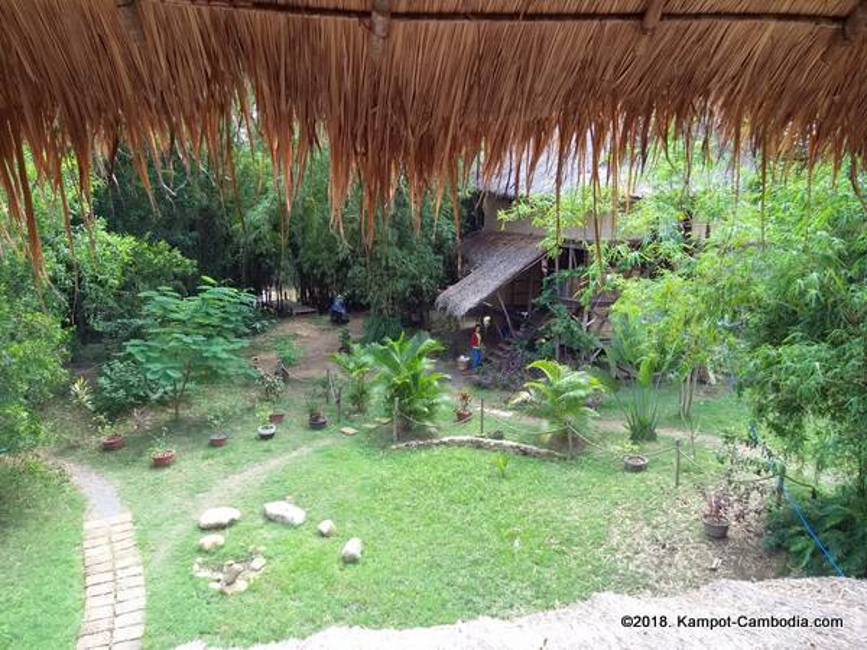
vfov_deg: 53.1
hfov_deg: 67.3
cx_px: 434
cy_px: 325
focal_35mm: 26
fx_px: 651
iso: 40
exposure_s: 1/163
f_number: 1.7
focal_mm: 3.93
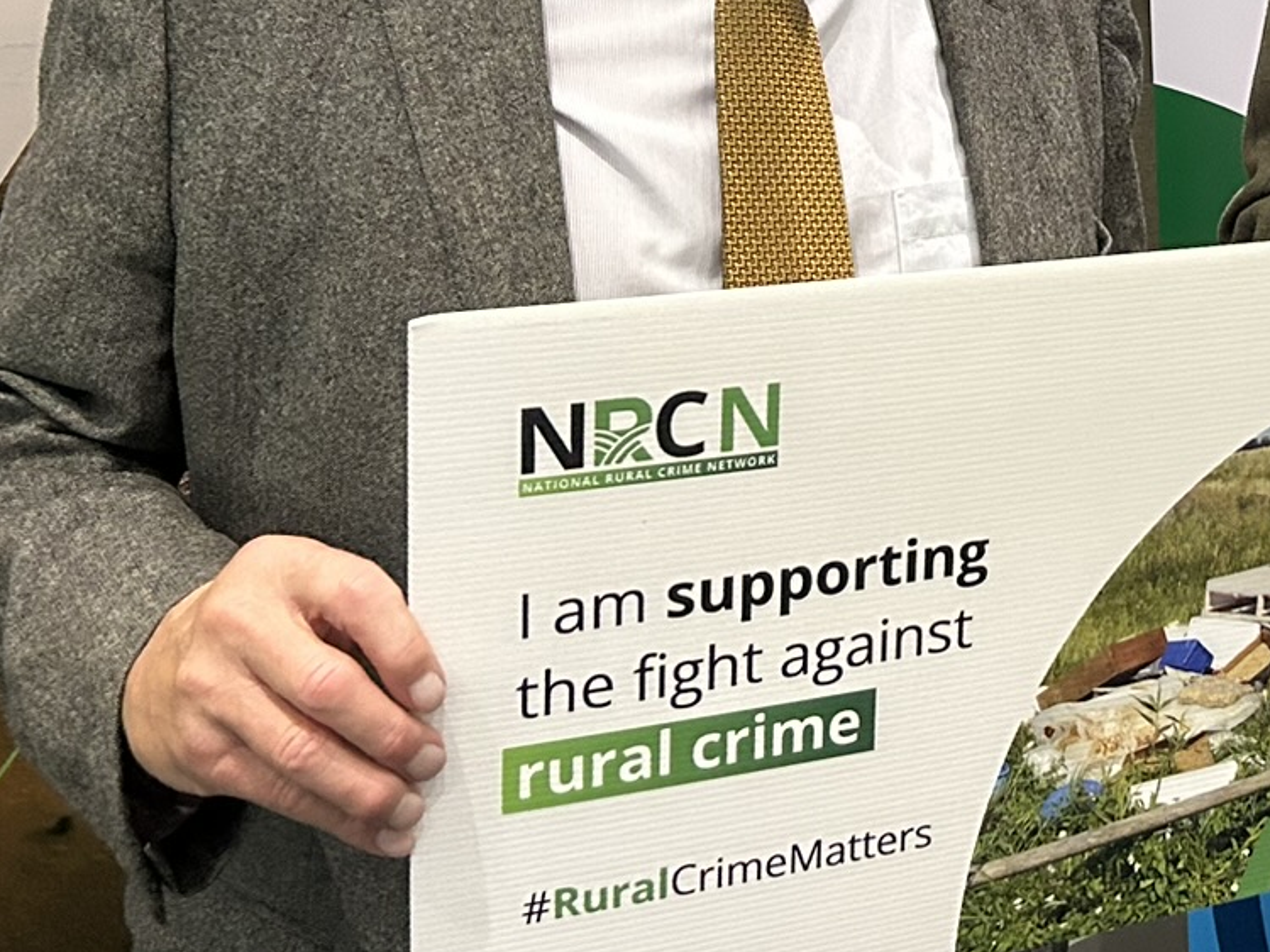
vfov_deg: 20.3
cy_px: 75
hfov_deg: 26.3
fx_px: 2604
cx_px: 1206
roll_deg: -1.6
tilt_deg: -10.8
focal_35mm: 71
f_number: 1.5
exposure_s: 1/50
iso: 400
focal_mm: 5.7
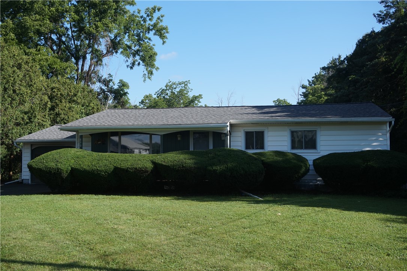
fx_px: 441
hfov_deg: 49.6
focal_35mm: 39
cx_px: 204
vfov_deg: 34.1
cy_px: 136
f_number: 6.3
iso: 100
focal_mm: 26
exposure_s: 1/250
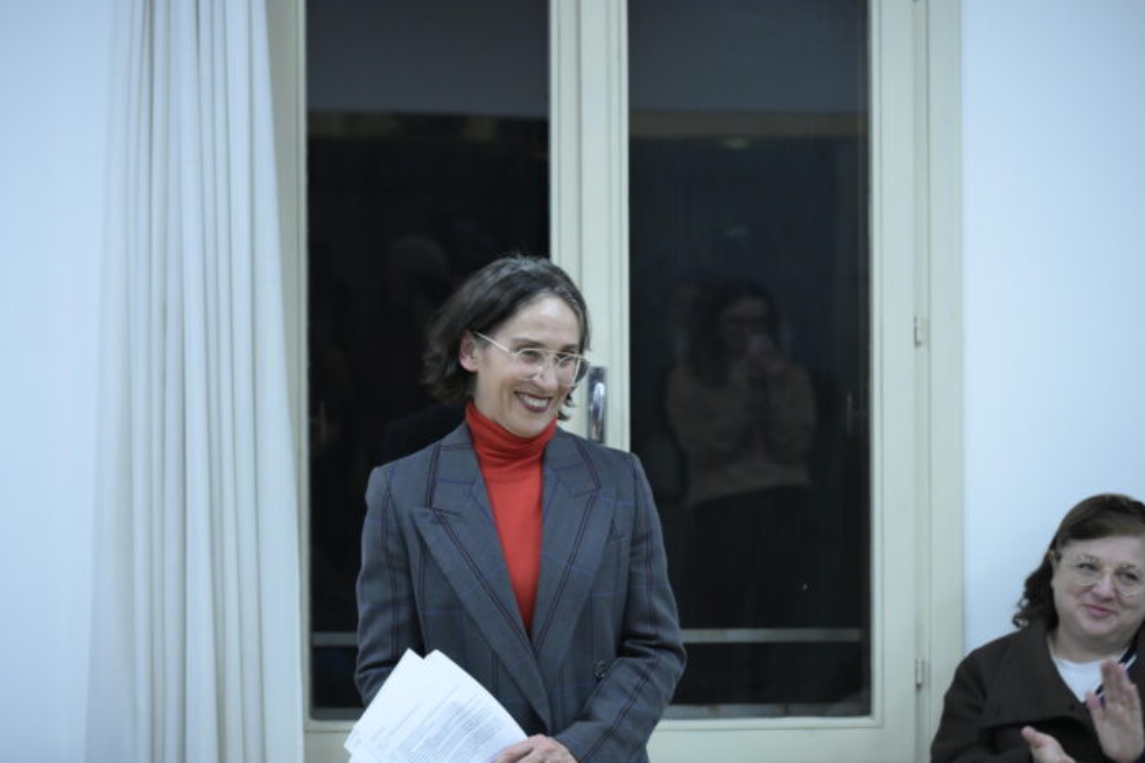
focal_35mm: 120
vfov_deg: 11.4
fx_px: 3816
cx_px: 572
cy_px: 382
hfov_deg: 17.1
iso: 3200
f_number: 5
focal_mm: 120
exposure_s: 1/200
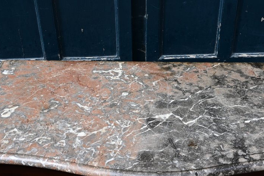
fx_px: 374
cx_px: 149
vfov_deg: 26.1
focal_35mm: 51
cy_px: 138
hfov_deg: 38.8
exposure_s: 1/160
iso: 200
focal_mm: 20
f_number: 11
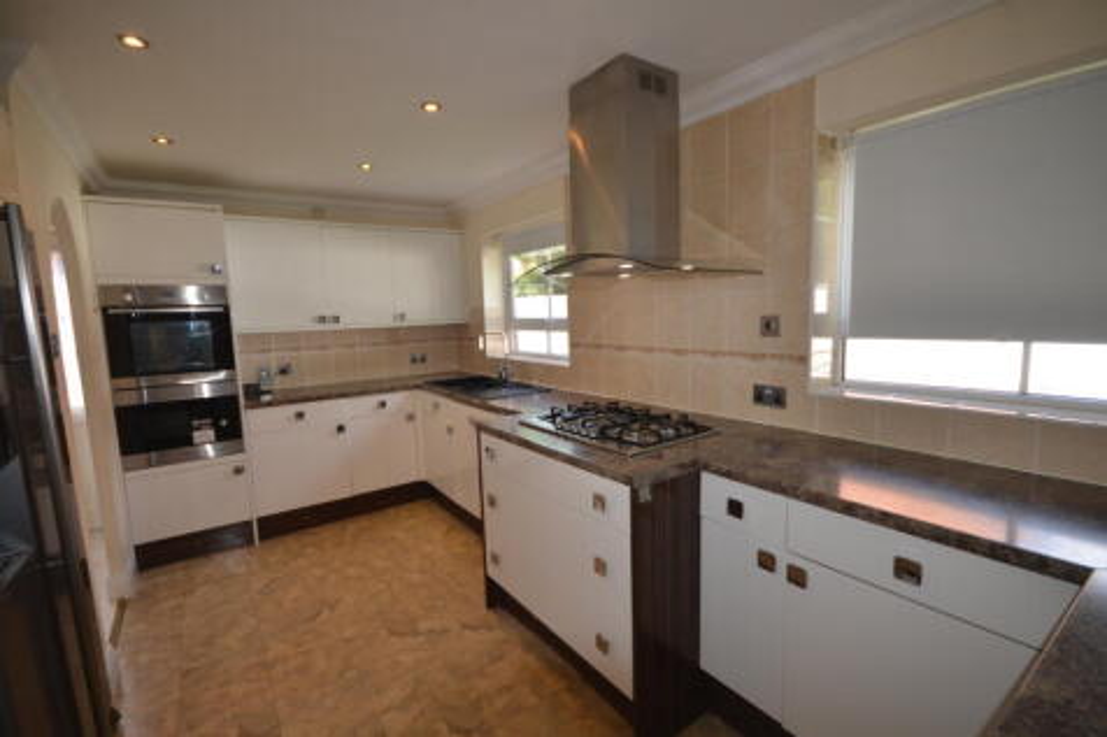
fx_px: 507
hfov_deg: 95.0
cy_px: 368
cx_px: 554
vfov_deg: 72.0
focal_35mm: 16
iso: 280
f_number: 4.2
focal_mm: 11
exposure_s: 1/125
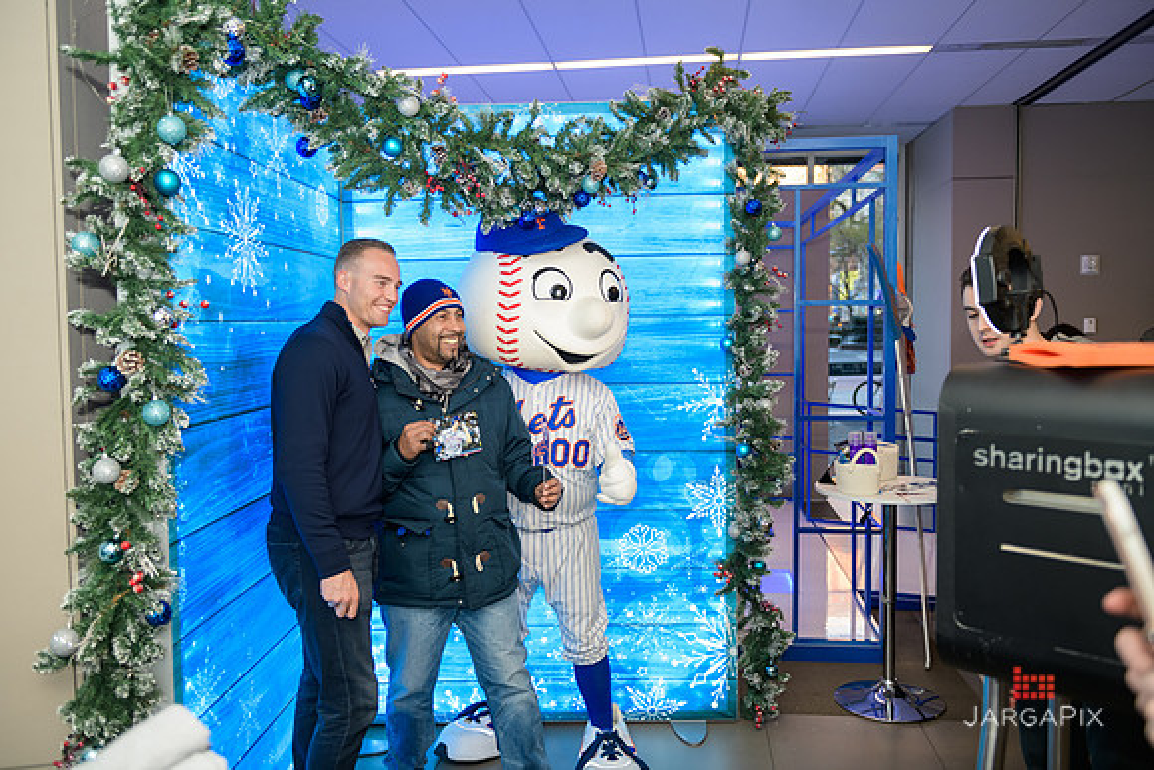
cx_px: 577
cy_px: 385
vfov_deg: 45.0
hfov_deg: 63.6
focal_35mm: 29
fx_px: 930
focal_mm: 29
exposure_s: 1/125
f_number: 3.2
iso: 400
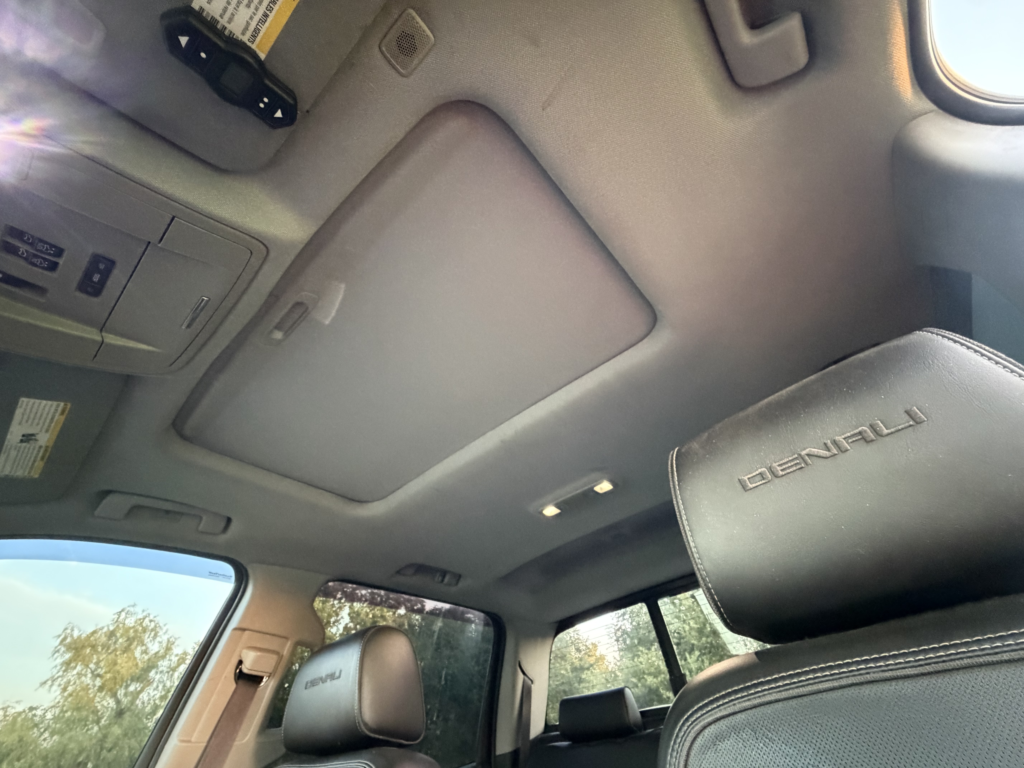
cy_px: 384
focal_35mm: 14
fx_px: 414
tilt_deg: +42.5
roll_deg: +3.1
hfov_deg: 102.1
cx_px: 512
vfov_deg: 85.7
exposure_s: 1/51
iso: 1250
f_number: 2.2
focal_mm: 2.22
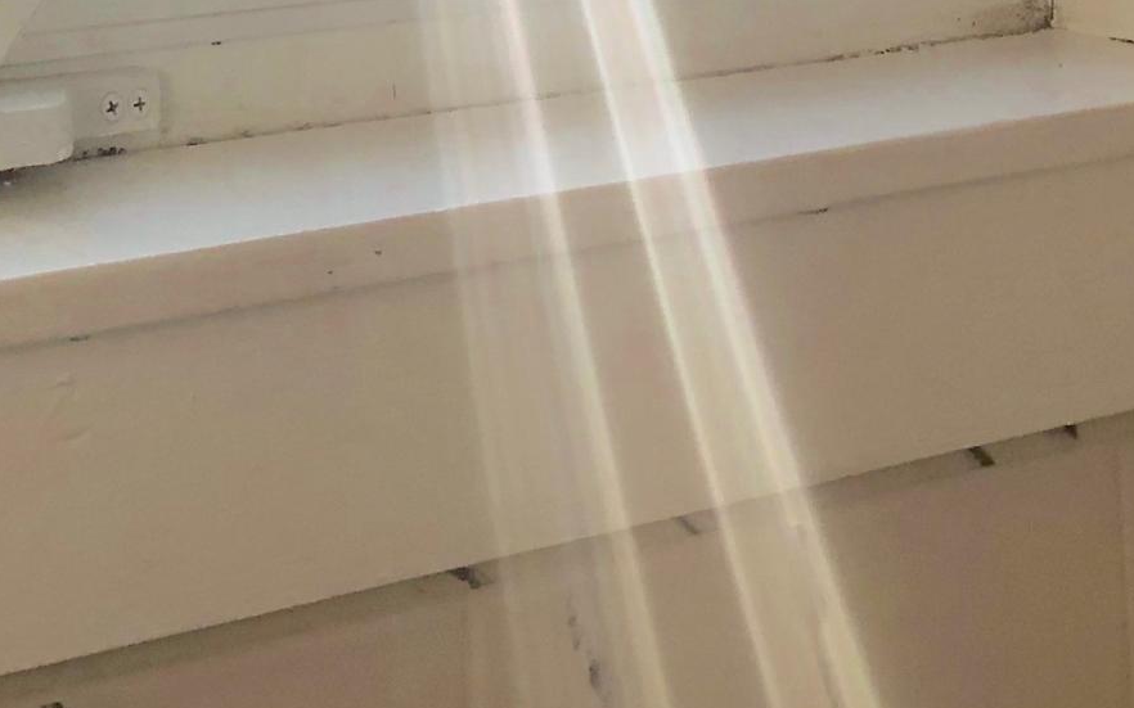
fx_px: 3121
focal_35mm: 101
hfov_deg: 19.9
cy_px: -695
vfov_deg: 11.7
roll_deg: +0.9
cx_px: -51
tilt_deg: +4.1
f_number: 1.8
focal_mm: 4
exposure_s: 1/344
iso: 20
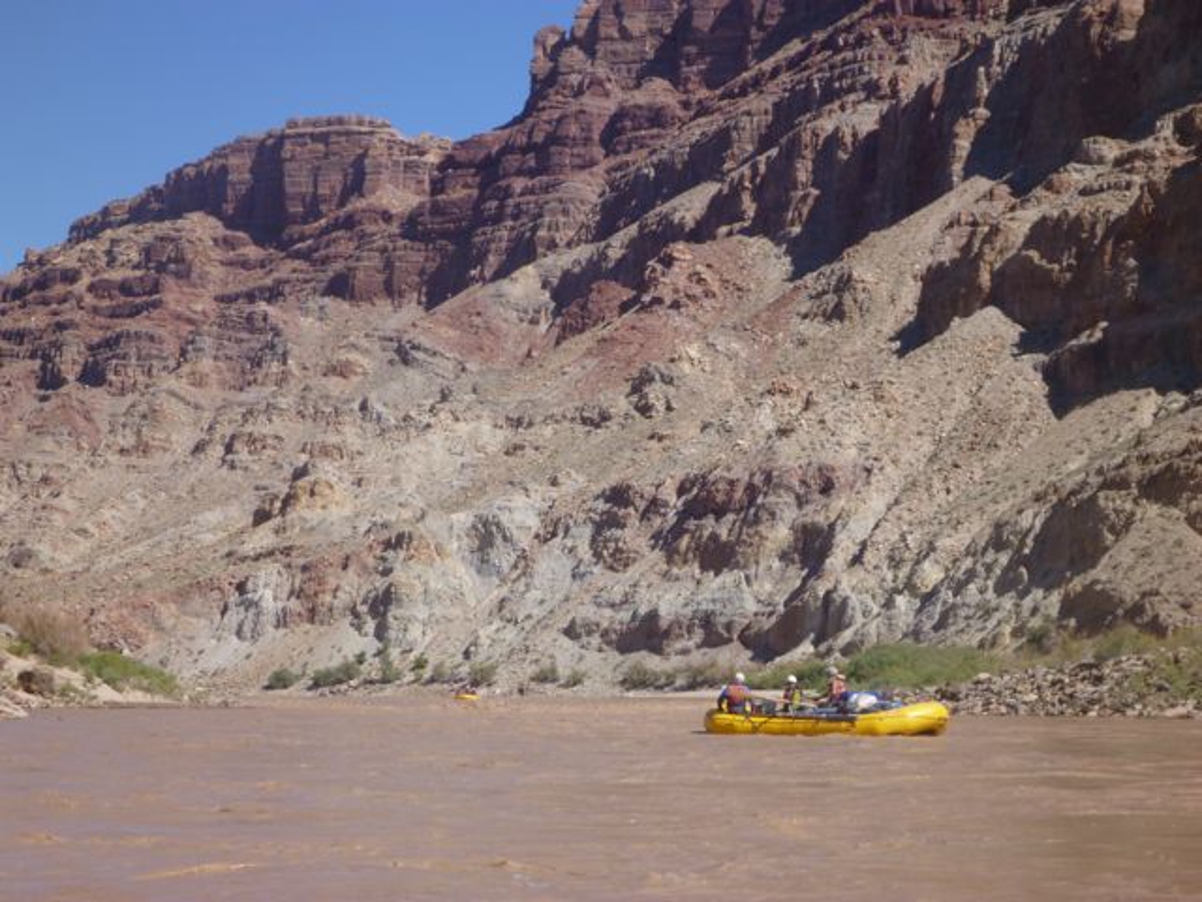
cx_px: 601
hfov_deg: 25.7
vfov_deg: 19.4
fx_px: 2639
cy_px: 451
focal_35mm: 76
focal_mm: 13.4
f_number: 5.5
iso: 80
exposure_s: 1/250
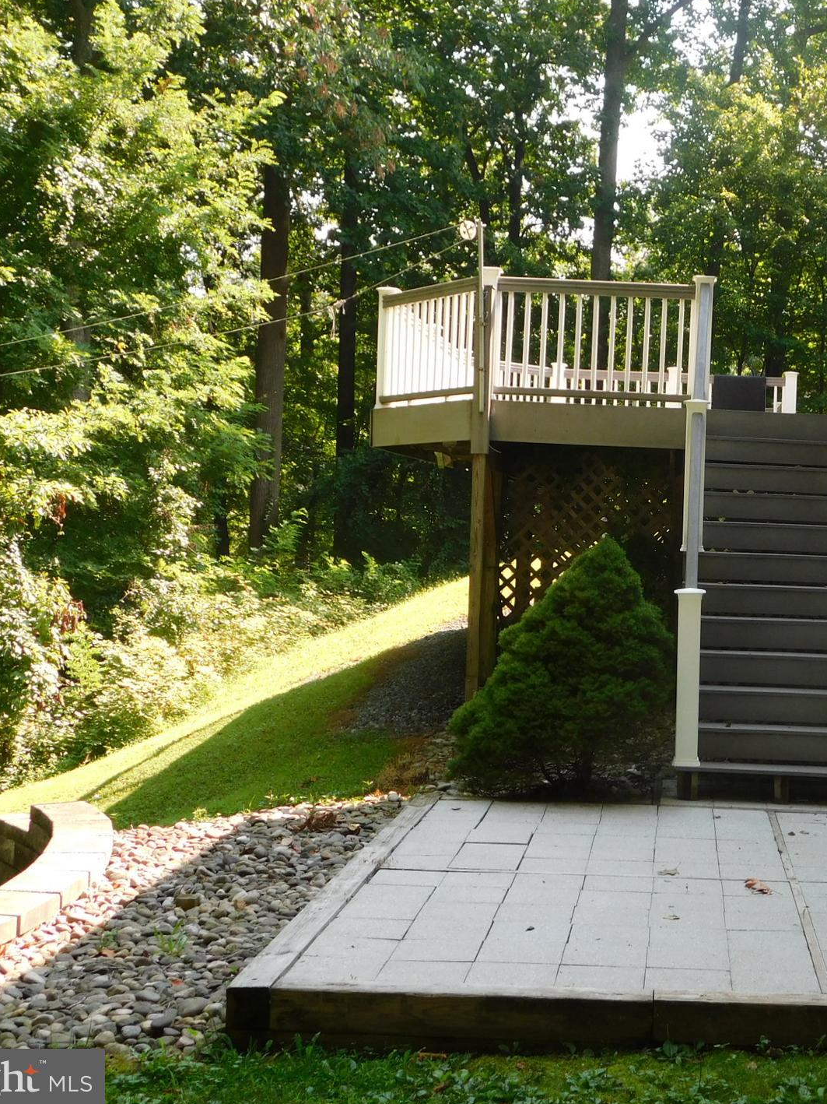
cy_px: 515
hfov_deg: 27.2
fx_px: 1657
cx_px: 707
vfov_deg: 36.8
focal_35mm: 52
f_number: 3.5
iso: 125
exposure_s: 1/160
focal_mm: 6.3
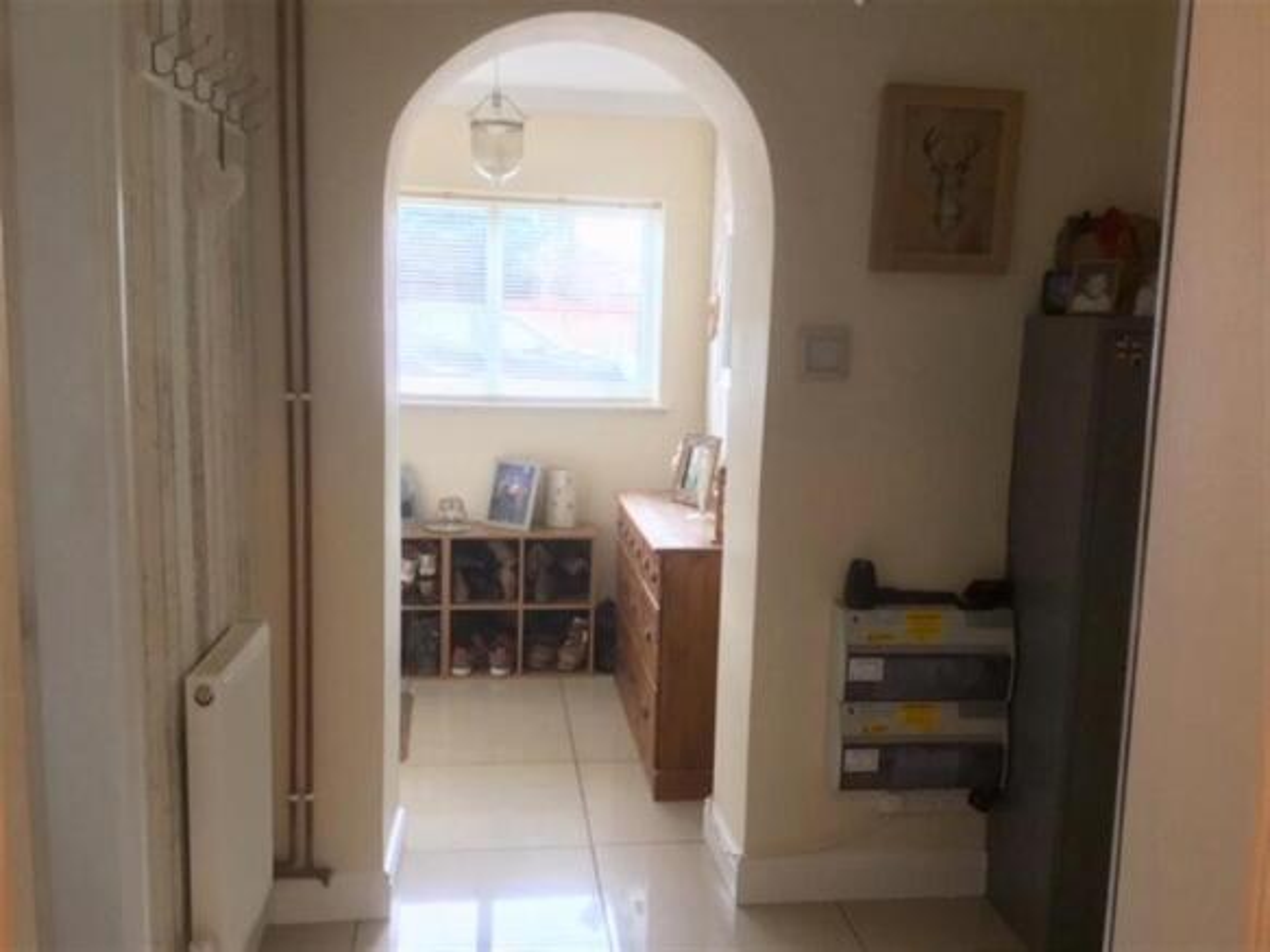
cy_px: 476
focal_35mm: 31
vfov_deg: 45.4
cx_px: 635
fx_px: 1137
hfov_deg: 58.4
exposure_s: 1/33
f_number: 2.4
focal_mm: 3.3
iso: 80
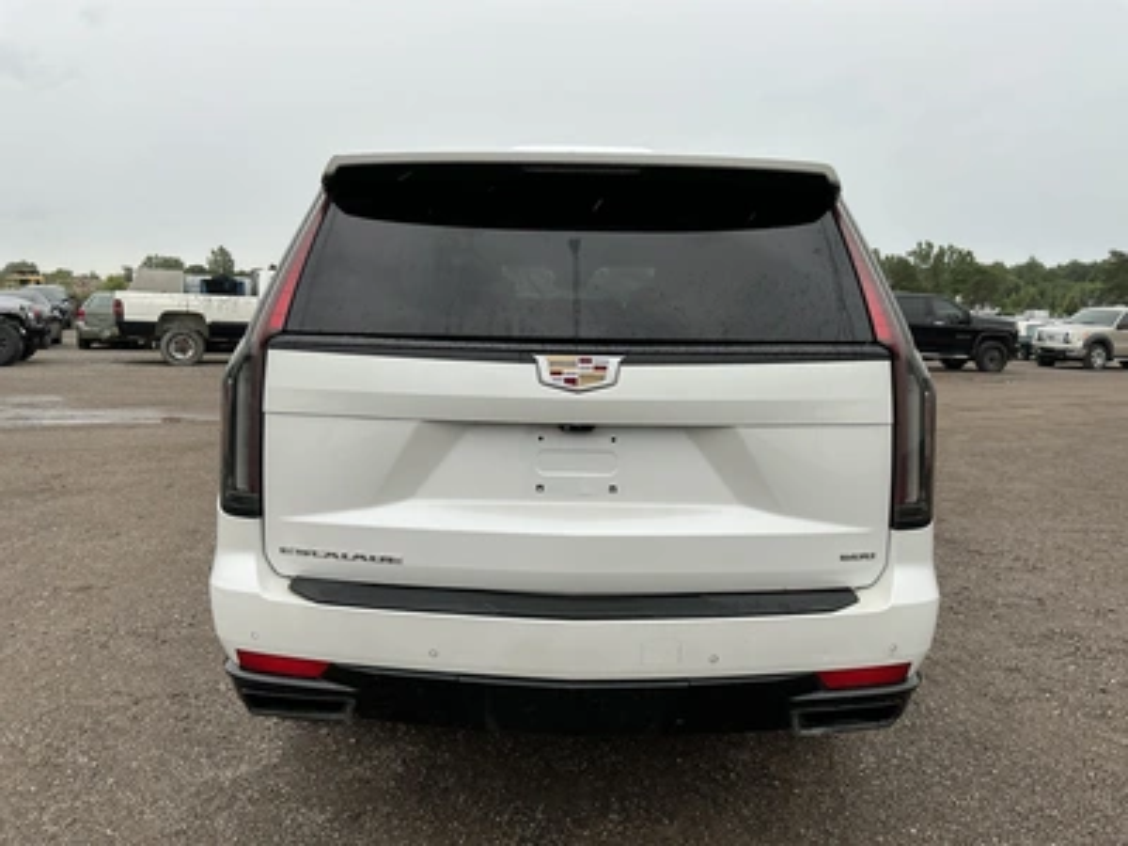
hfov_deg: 63.4
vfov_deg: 49.7
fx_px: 912
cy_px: 423
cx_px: 564
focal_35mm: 28
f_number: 1.8
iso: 25
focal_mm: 3
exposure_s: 1/478
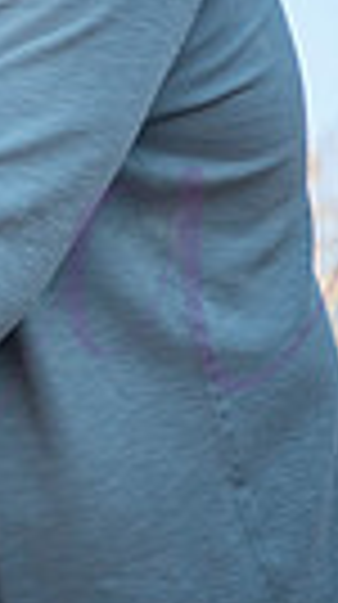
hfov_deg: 4.0
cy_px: -9
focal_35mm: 300
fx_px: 4798
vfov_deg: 7.2
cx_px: -275
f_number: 4.5
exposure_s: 1/640
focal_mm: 85
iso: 640
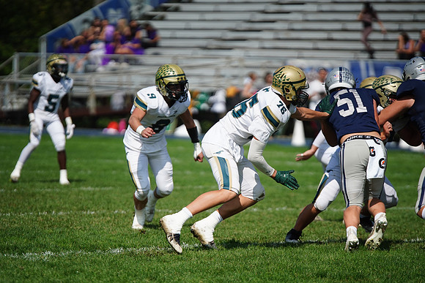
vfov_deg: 4.6
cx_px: 212
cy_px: 142
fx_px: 3542
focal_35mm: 300
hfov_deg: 6.9
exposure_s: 1/8000
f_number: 2.8
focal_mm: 300
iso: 400
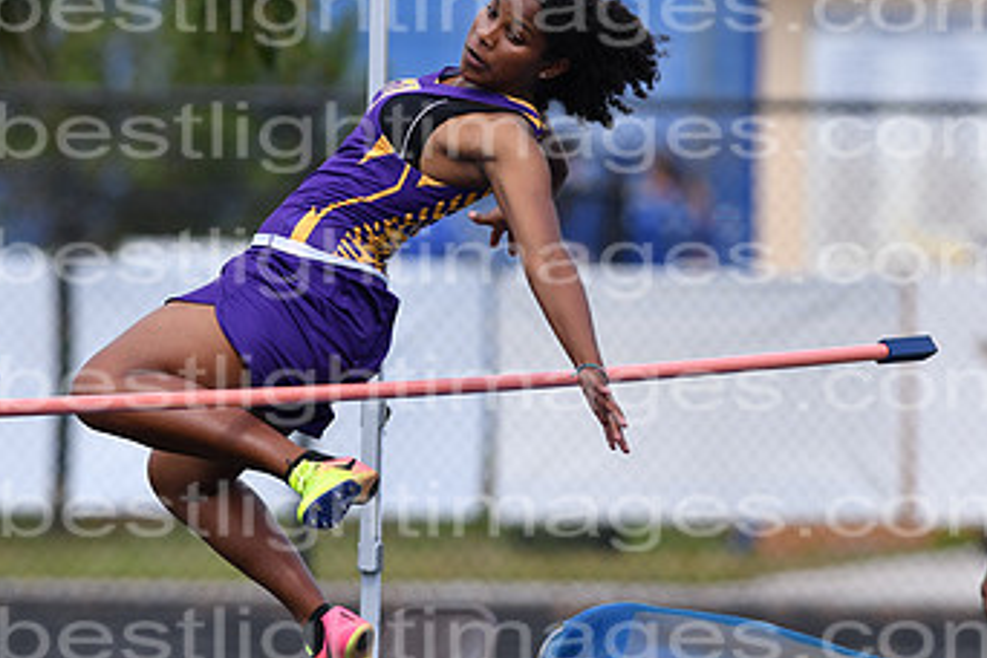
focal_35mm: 763
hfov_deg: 2.7
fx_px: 20917
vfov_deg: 1.8
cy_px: 201
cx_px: 375
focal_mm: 300
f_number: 4
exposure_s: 1/2000
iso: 200
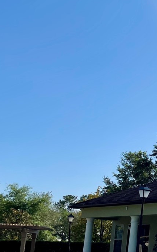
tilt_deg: +12.5
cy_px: 167
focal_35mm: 65
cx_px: 254
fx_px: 445
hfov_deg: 17.4
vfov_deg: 31.3
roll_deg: -1.6
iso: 32
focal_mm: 4.2
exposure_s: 1/5814
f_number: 1.6
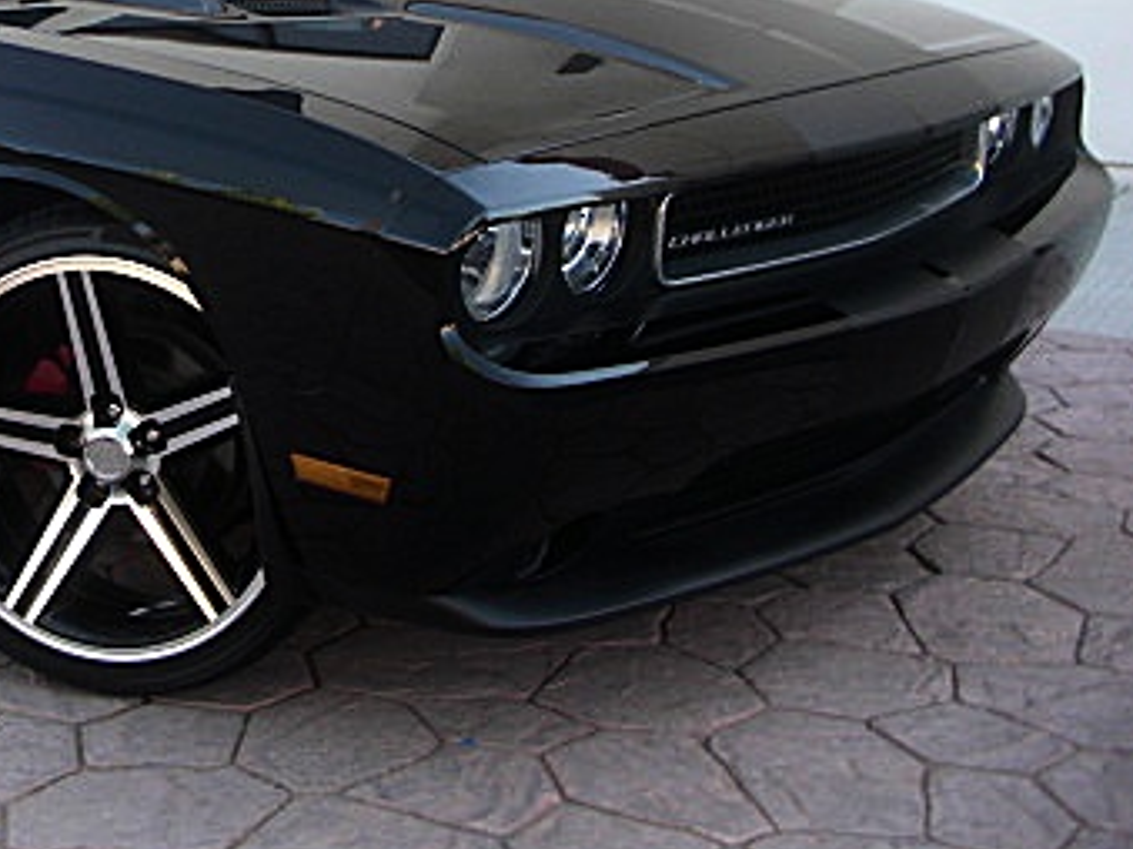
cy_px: 97
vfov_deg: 21.2
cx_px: 114
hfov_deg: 27.5
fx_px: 2225
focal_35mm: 68
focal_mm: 6.3
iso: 50
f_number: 2.8
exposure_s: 1/80
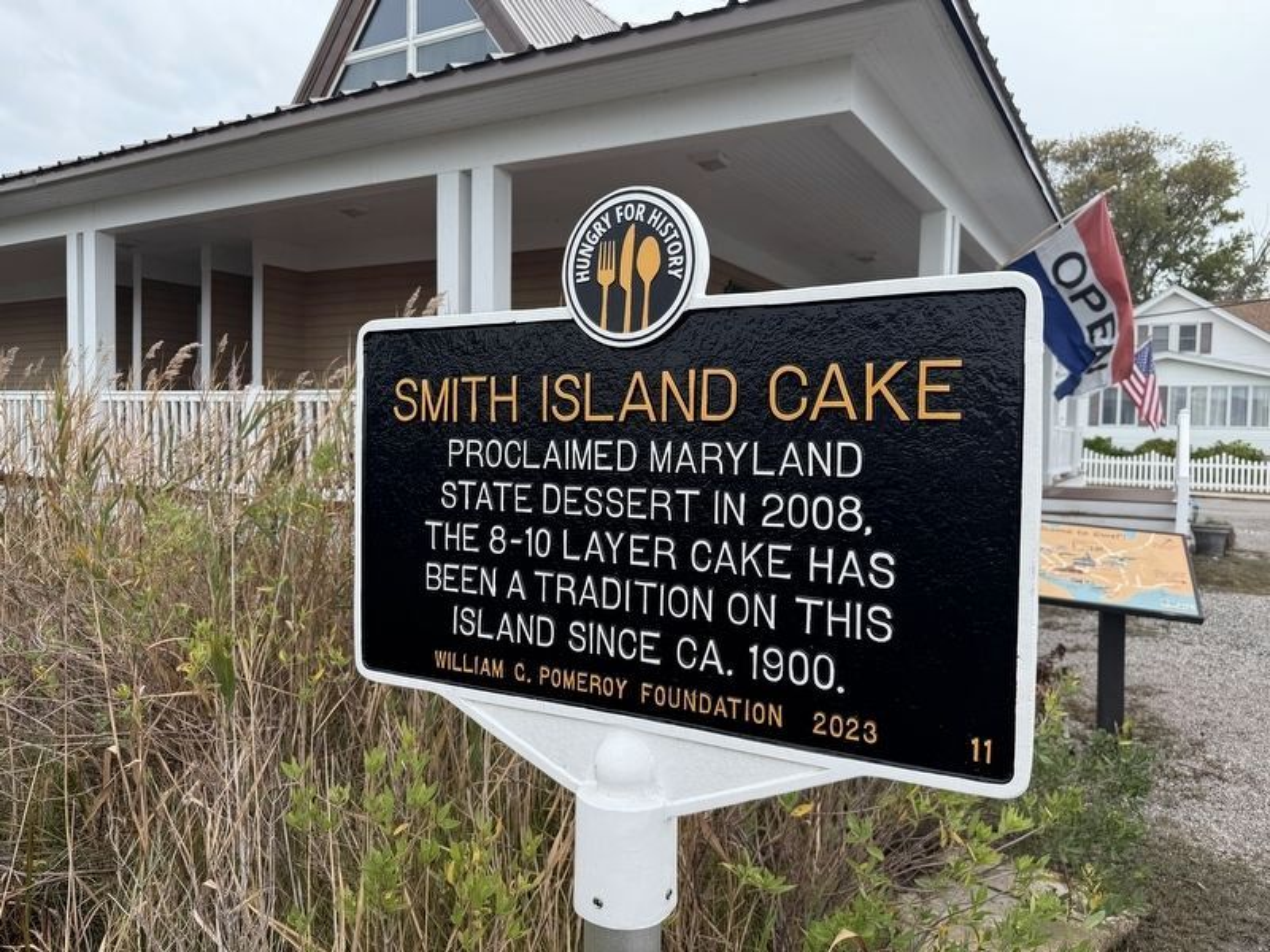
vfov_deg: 56.8
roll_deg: -2.7
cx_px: 635
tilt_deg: -0.5
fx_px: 881
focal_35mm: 24
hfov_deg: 71.6
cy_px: 476
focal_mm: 6.76
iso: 80
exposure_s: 1/1812
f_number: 1.78
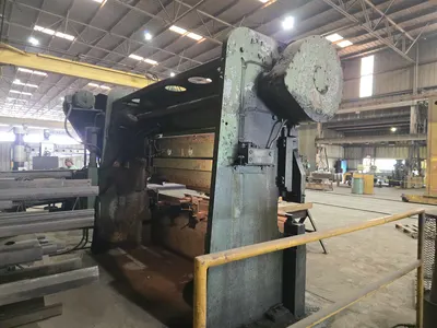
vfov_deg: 58.9
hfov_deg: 73.9
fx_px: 290
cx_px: 218
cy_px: 164
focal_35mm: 23
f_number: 1.8
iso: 640
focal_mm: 5.4
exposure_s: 1/60
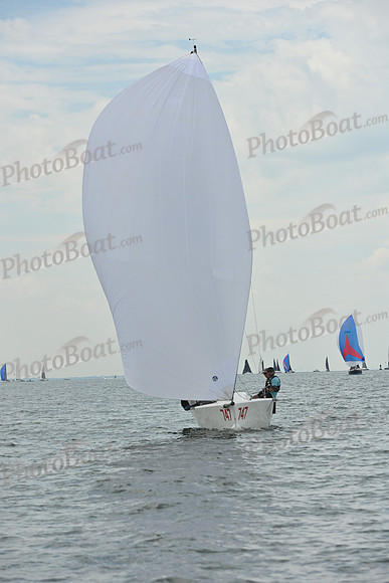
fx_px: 2106
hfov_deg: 10.6
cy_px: 292
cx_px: 194
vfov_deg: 15.8
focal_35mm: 130
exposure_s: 1/3200
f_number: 5.6
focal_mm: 130
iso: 320
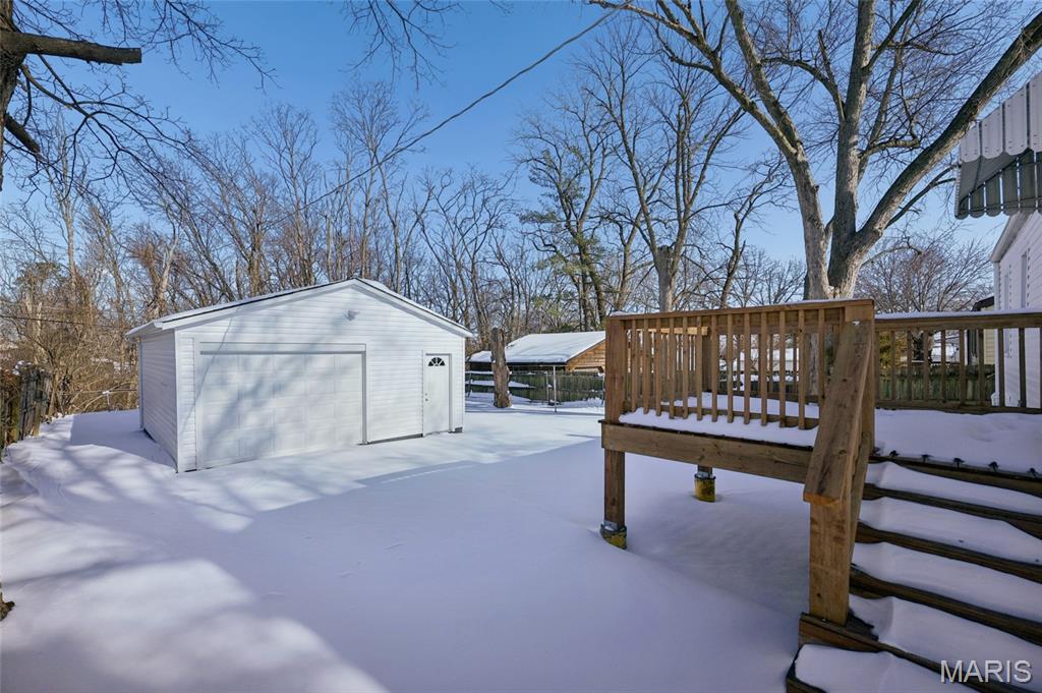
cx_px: 521
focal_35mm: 14
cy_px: 346
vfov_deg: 81.1
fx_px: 405
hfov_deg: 104.3
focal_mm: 14
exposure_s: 1/3200
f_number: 8
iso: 400
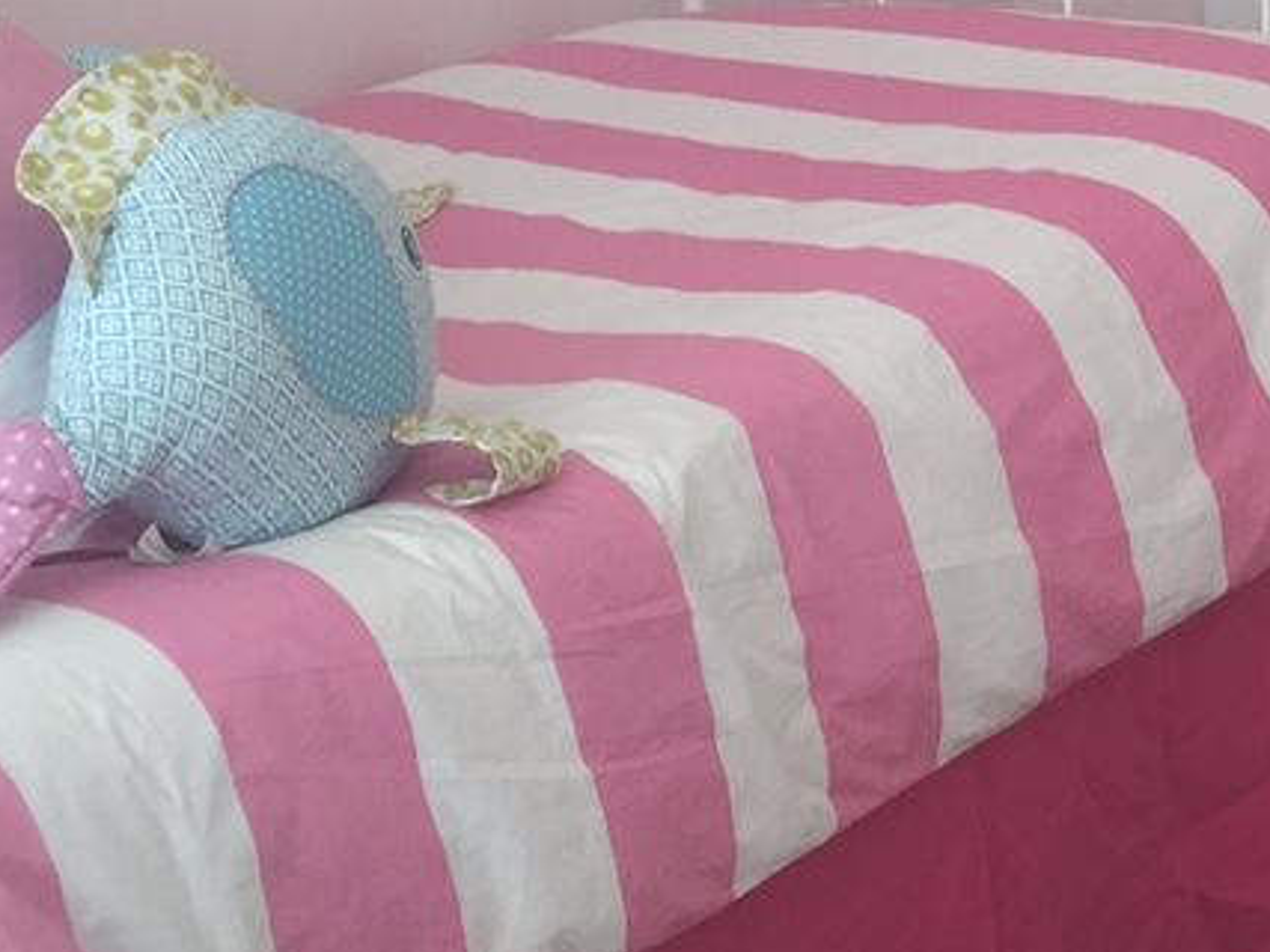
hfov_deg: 20.7
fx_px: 3191
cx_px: 1609
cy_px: -122
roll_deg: -0.1
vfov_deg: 16.4
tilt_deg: -9.3
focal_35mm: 87
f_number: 2.2
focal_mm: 4.15
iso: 40
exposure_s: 1/60
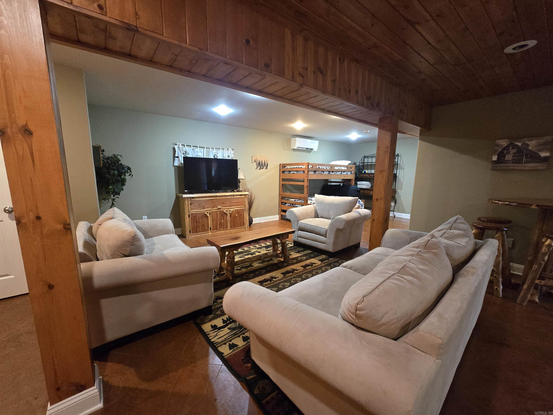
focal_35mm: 13
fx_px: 208
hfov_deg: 106.2
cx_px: 276
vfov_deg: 89.9
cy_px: 208
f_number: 2.2
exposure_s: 1/60
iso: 1250
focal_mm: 2.2
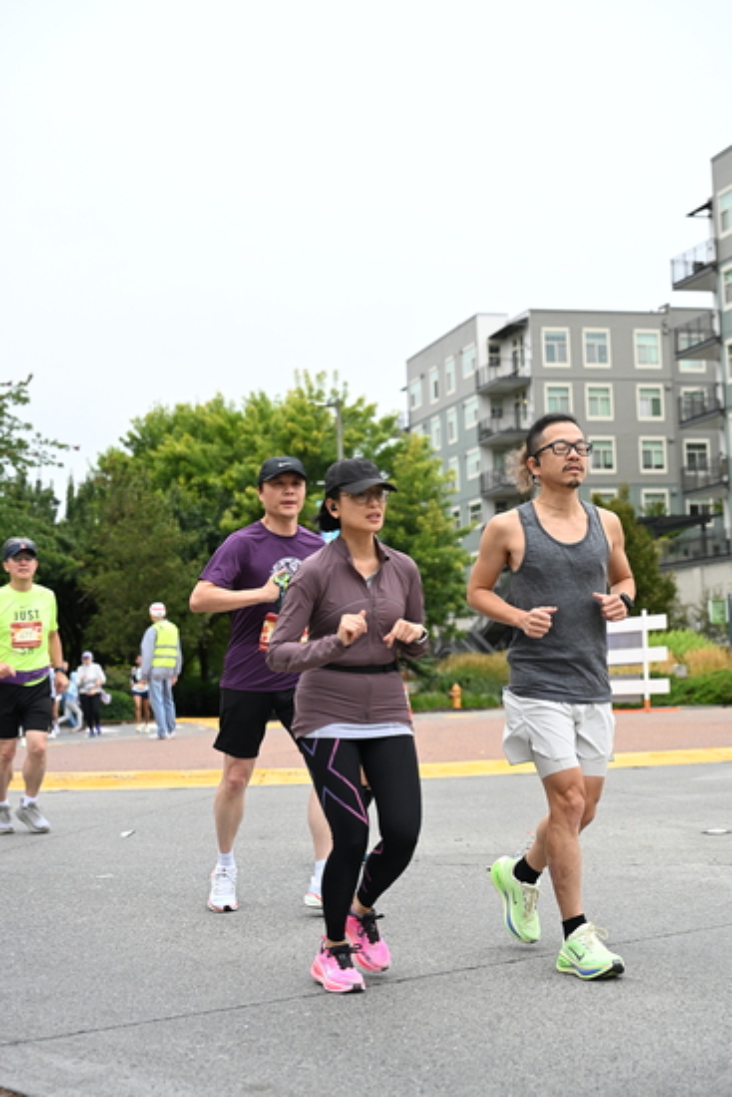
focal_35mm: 52
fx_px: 1585
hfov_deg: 26.0
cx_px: 366
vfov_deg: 38.2
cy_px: 548
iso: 1600
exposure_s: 1/800
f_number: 4
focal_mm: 52
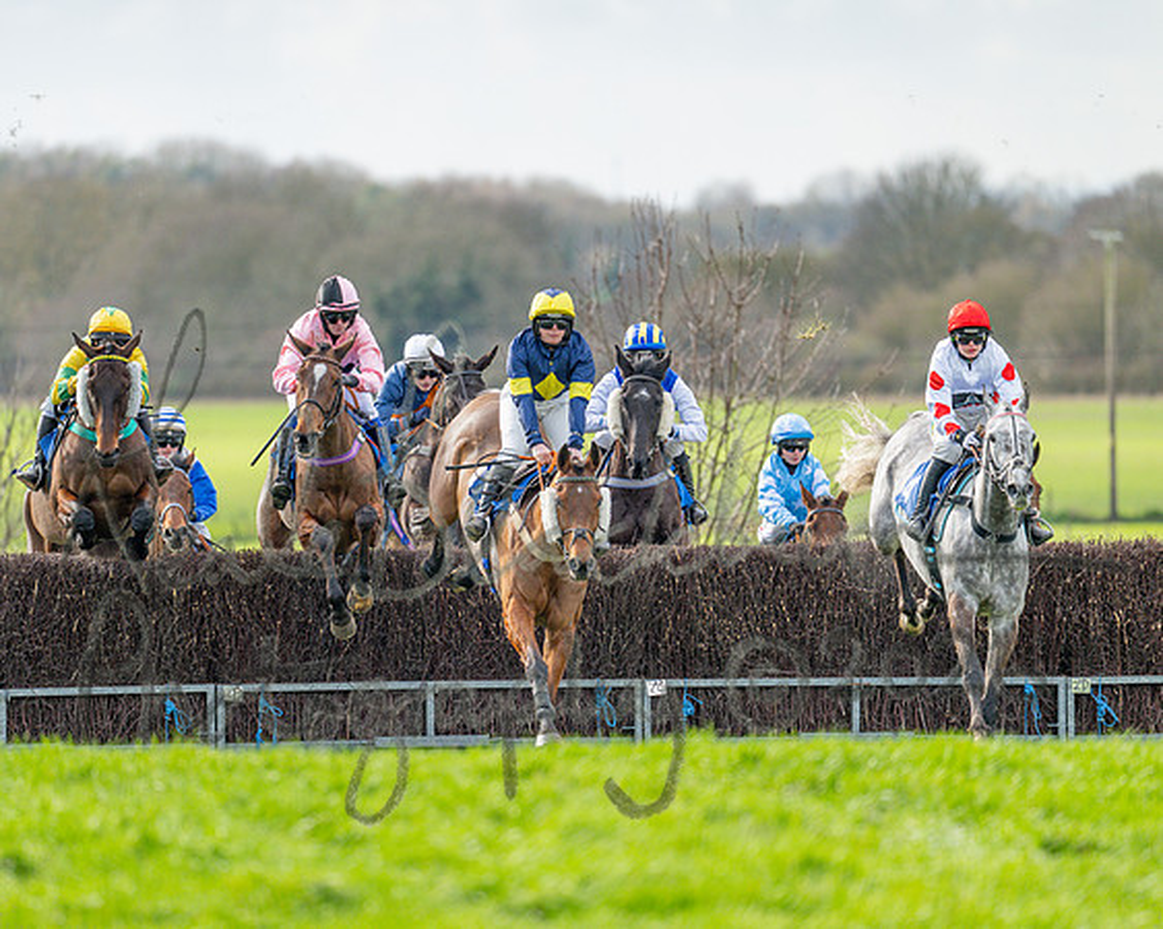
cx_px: 465
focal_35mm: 450
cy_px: 464
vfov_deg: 3.4
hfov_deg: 4.3
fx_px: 15500
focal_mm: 400
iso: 500
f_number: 4.5
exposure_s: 1/1600
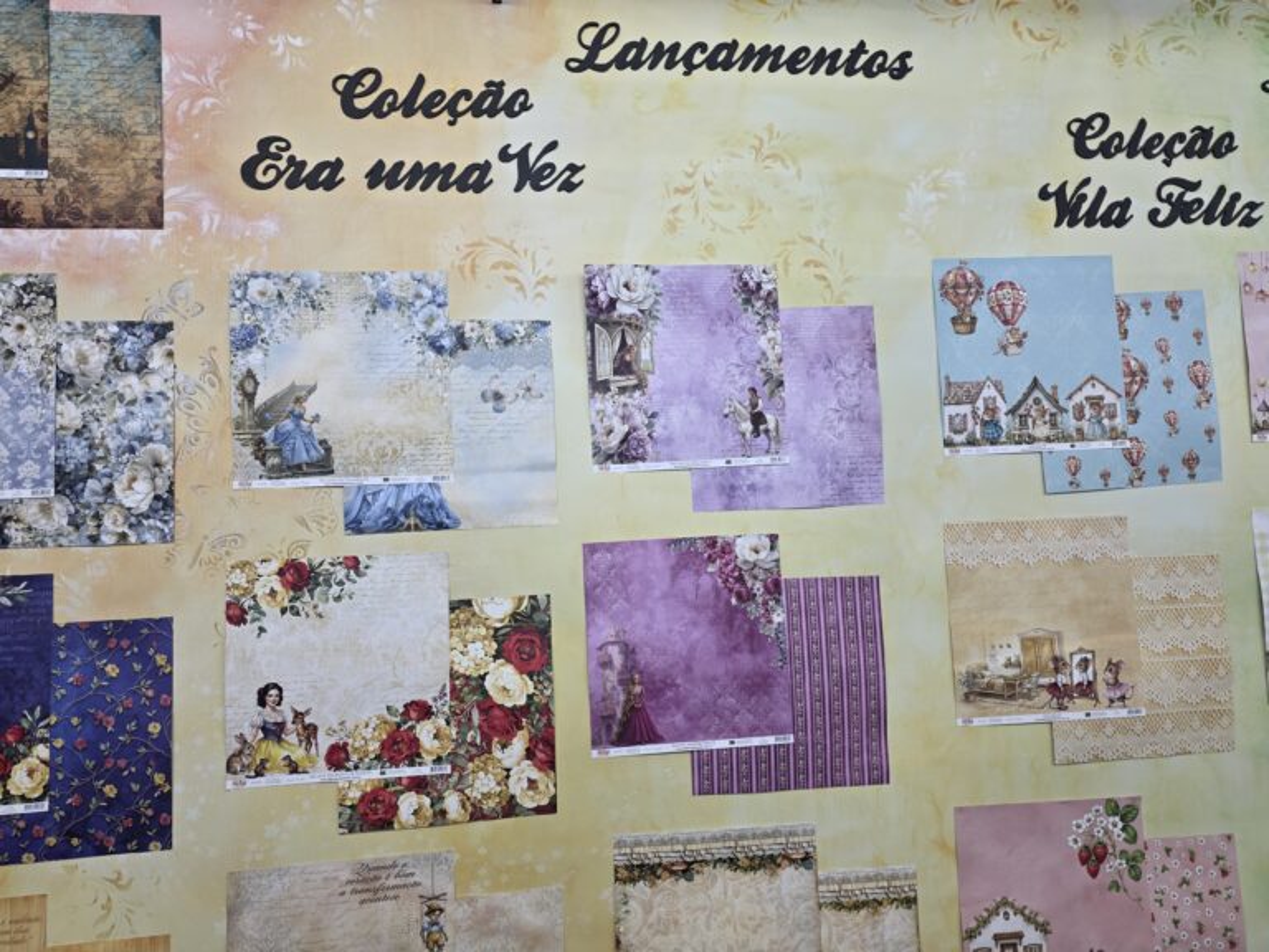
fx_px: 843
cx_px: 634
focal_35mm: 23
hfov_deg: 73.9
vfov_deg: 58.9
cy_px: 476
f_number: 1.7
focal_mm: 6.25
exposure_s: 1/120
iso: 80
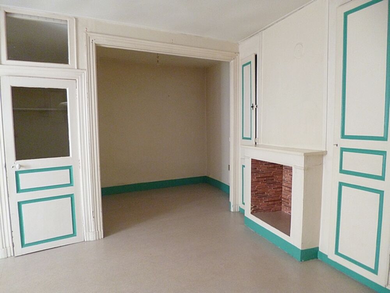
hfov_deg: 71.6
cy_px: 146
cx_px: 195
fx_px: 270
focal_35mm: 24
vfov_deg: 56.8
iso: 400
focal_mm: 4.3
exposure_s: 1/25
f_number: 2.5
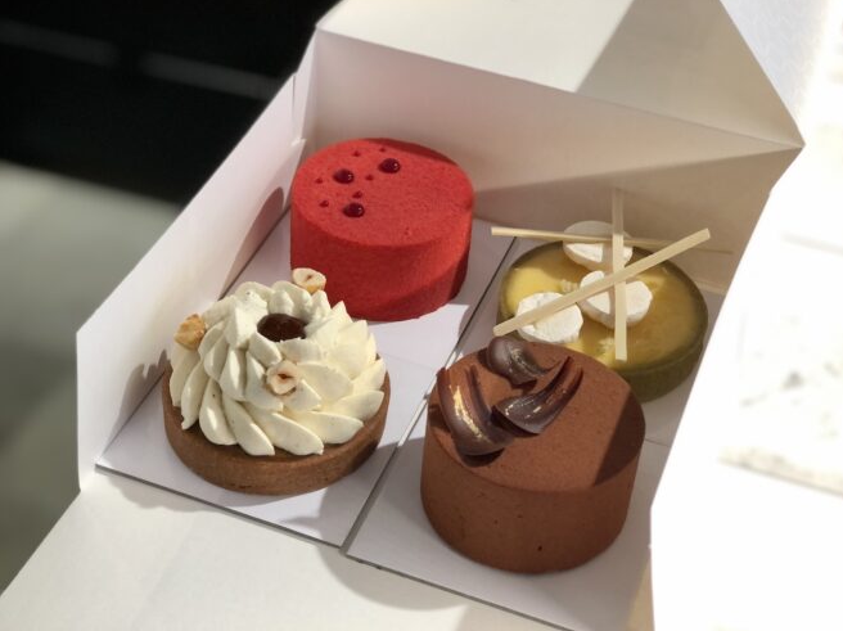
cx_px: 427
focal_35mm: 58
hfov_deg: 33.3
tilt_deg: -40.7
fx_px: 1411
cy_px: 315
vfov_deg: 25.2
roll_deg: -4.4
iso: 40
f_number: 2.8
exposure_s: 1/33
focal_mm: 6.6
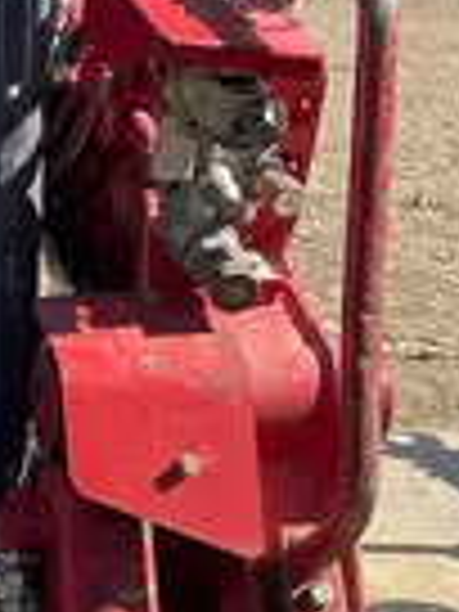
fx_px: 2475
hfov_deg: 9.7
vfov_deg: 14.1
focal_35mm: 140
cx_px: -522
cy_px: 326
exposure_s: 1/1855
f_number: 1.6
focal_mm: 4.2
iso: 50
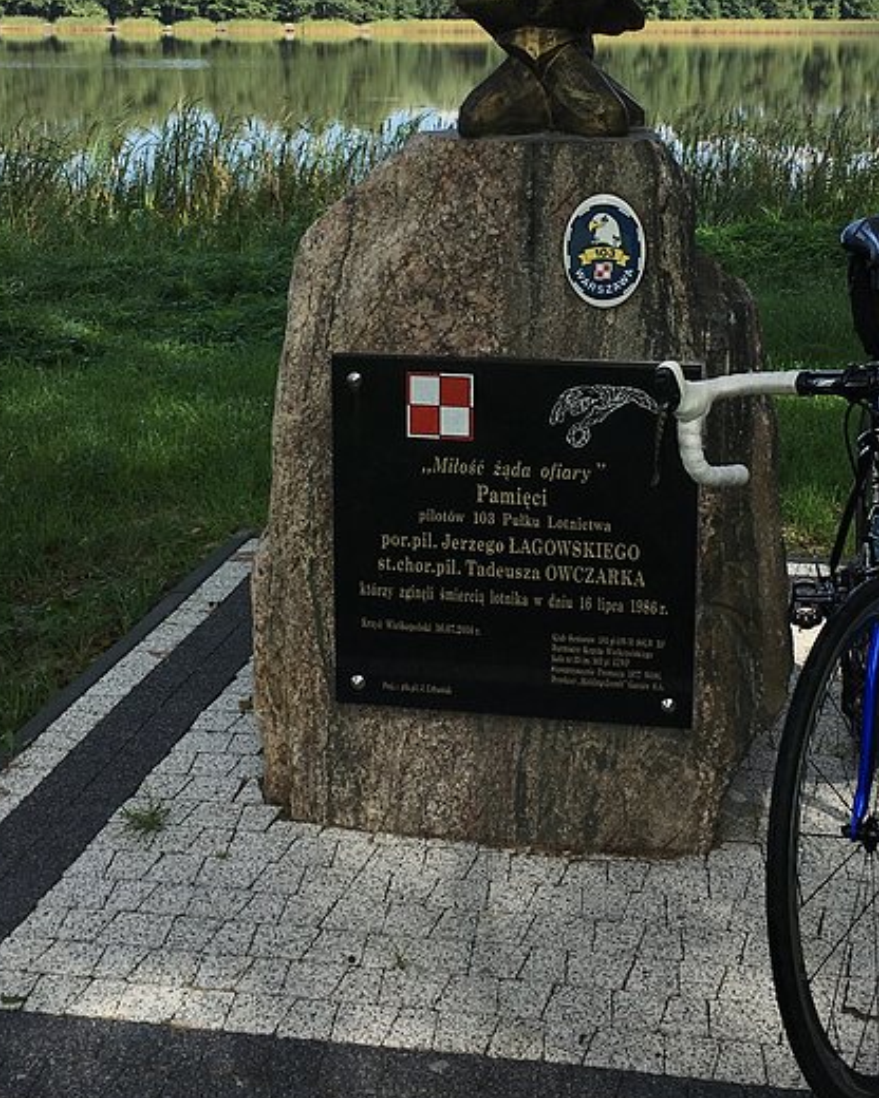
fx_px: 1593
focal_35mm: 49
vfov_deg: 37.6
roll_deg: -0.3
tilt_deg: -11.8
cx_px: 546
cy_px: 348
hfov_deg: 30.7
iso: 25
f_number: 2.2
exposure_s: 1/927
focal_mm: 4.15
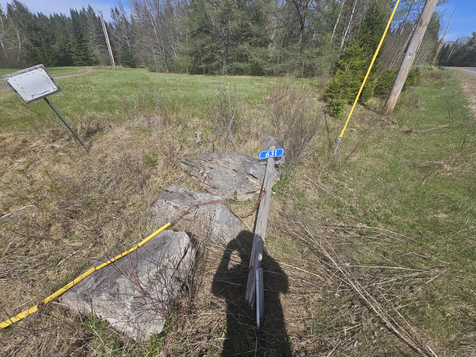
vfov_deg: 89.9
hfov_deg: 106.2
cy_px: 178
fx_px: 179
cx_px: 238
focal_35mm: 13
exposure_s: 1/2157
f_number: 2.2
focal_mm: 2.2
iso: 50
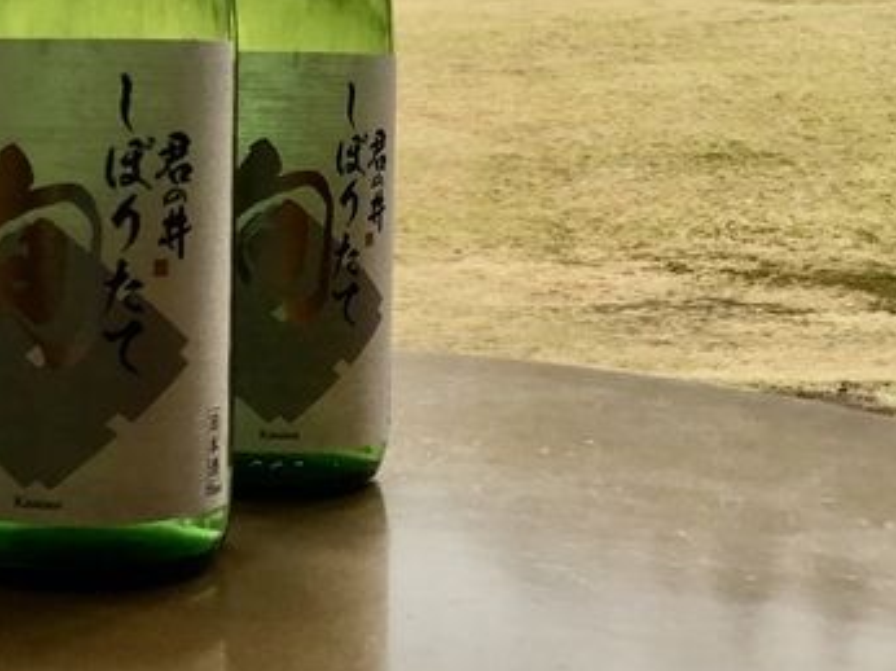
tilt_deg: -2.7
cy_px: 159
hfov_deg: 25.9
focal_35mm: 73
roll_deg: -0.1
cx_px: 95
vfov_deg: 20.0
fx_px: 1888
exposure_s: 1/120
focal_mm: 3.3
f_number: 2.4
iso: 32
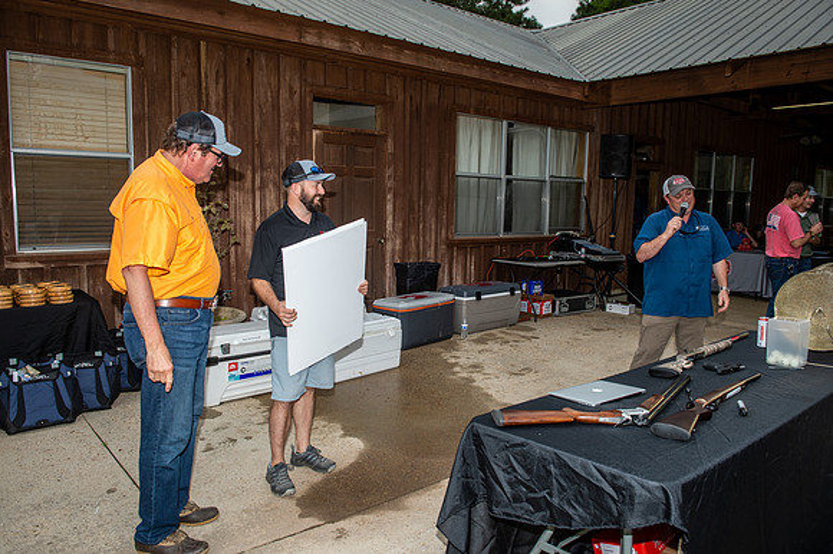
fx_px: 624
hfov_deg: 67.4
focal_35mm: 27
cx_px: 416
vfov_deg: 47.9
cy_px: 277
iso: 160
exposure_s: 1/200
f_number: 6.3
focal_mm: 27
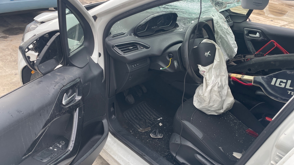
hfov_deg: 66.1
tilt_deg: -34.9
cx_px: 144
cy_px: 101
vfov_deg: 40.0
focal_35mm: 29
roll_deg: -5.7
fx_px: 226
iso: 32
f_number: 1.6
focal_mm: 4.2
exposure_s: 1/228
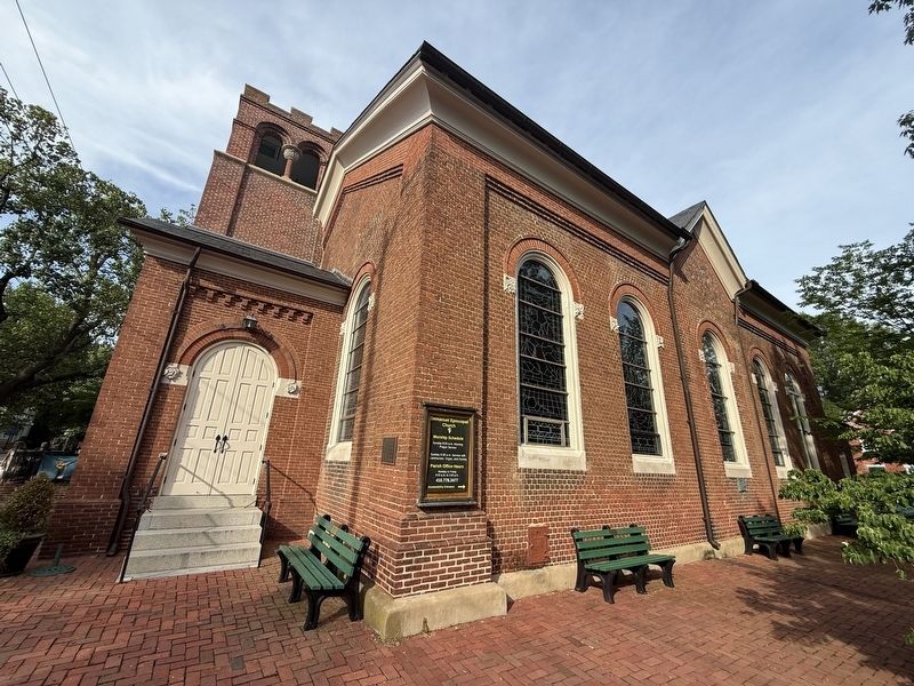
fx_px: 370
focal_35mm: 14
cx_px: 457
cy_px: 343
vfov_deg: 85.7
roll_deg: -3.1
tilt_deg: +19.6
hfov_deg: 102.1
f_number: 2.2
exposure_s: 1/1050
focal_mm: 2.22
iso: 50
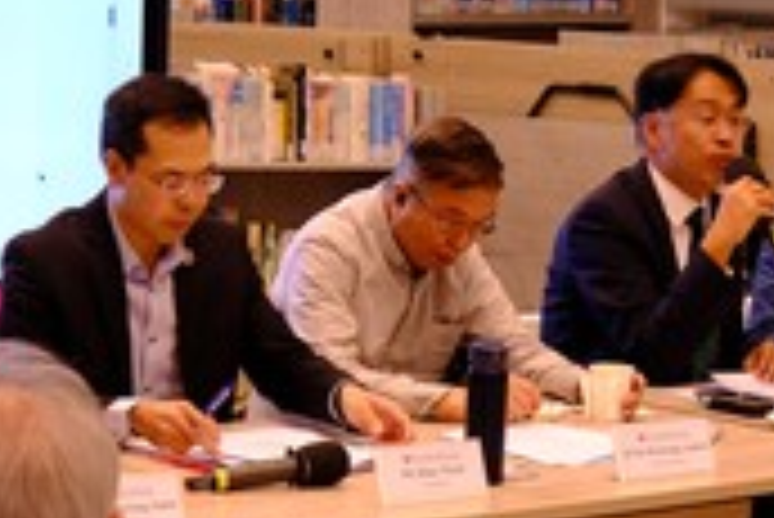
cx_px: 248
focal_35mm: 151
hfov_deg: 13.6
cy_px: 491
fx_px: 3249
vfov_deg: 9.1
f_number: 4
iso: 160
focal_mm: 34.2
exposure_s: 1/13
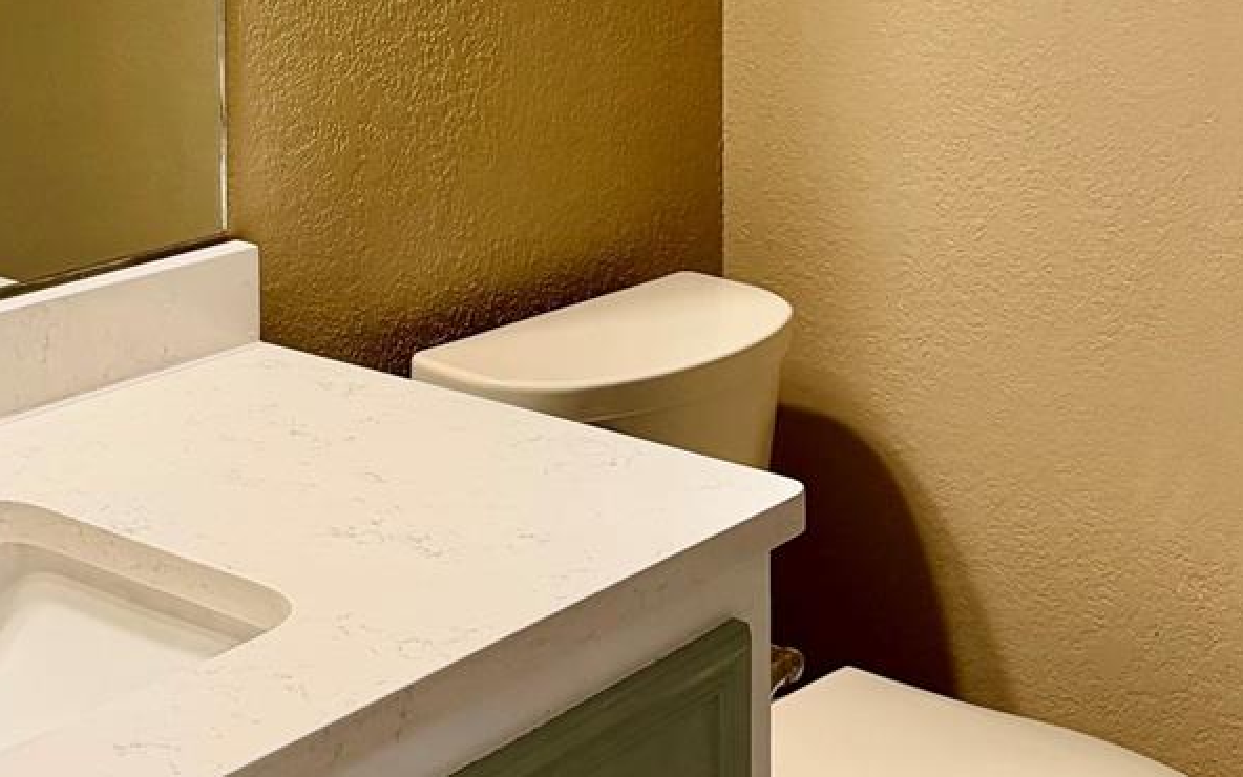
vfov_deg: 18.9
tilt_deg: -5.6
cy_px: -80
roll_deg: +1.5
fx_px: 2236
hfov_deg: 30.6
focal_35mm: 66
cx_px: 315
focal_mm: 6.76
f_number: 1.78
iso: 200
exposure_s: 1/60
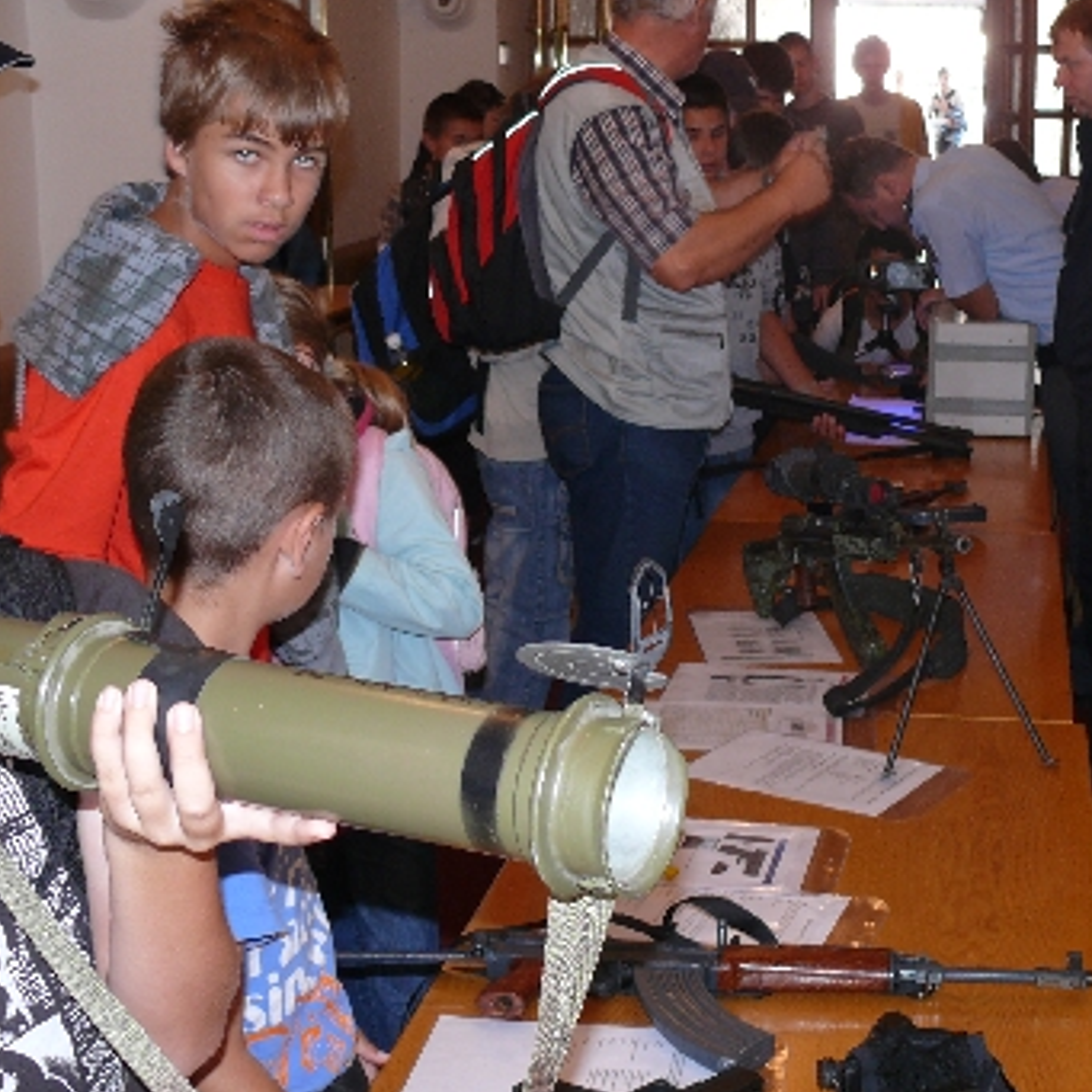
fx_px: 2070
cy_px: 477
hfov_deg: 29.1
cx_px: 807
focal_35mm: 58
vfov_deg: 29.5
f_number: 2.8
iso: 100
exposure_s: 1/30
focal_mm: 7.4
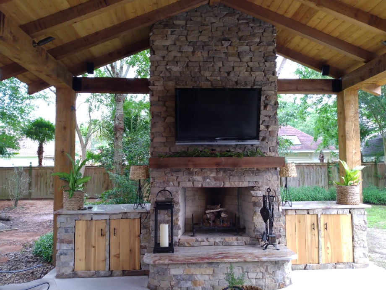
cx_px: 193
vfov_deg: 66.0
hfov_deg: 81.7
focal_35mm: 20
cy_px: 145
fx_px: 223
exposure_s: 1/60
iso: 194
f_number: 2
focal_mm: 3.54
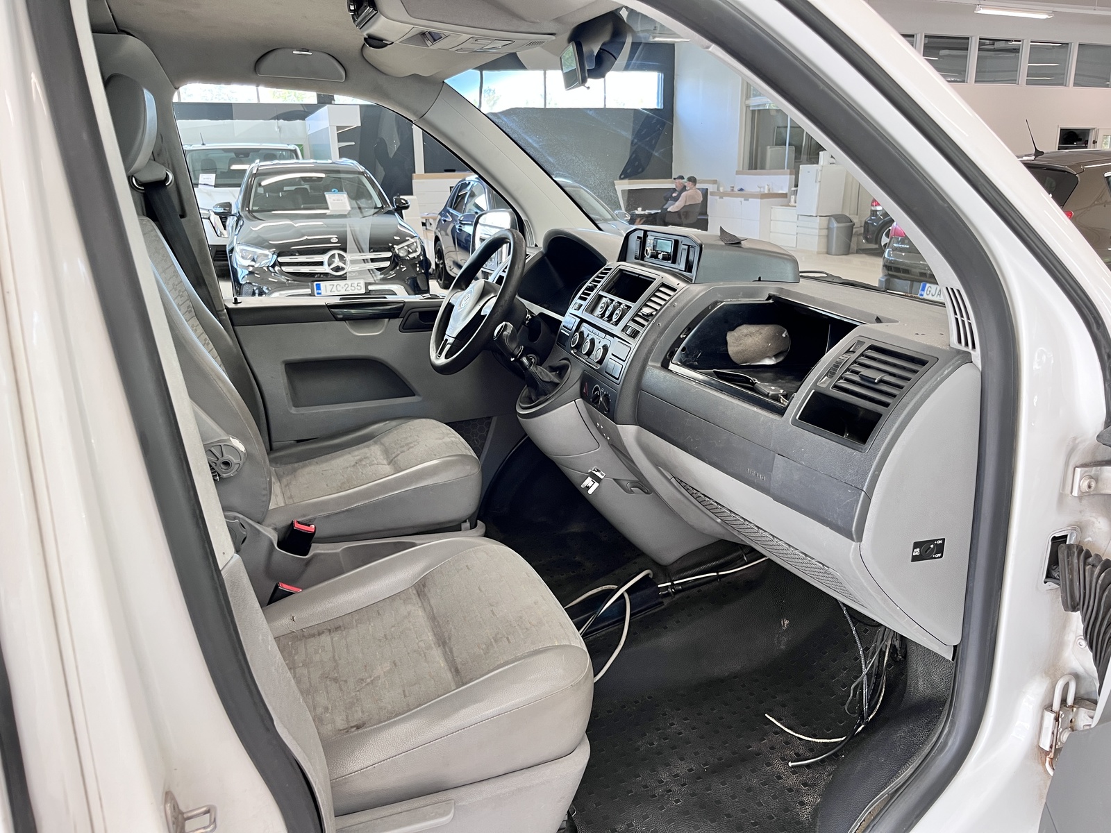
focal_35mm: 26
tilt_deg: -16.7
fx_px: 834
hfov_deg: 67.3
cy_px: 416
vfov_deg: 53.1
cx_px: 556
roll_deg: +0.6
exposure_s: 1/65
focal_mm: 5.1
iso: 125
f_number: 1.6
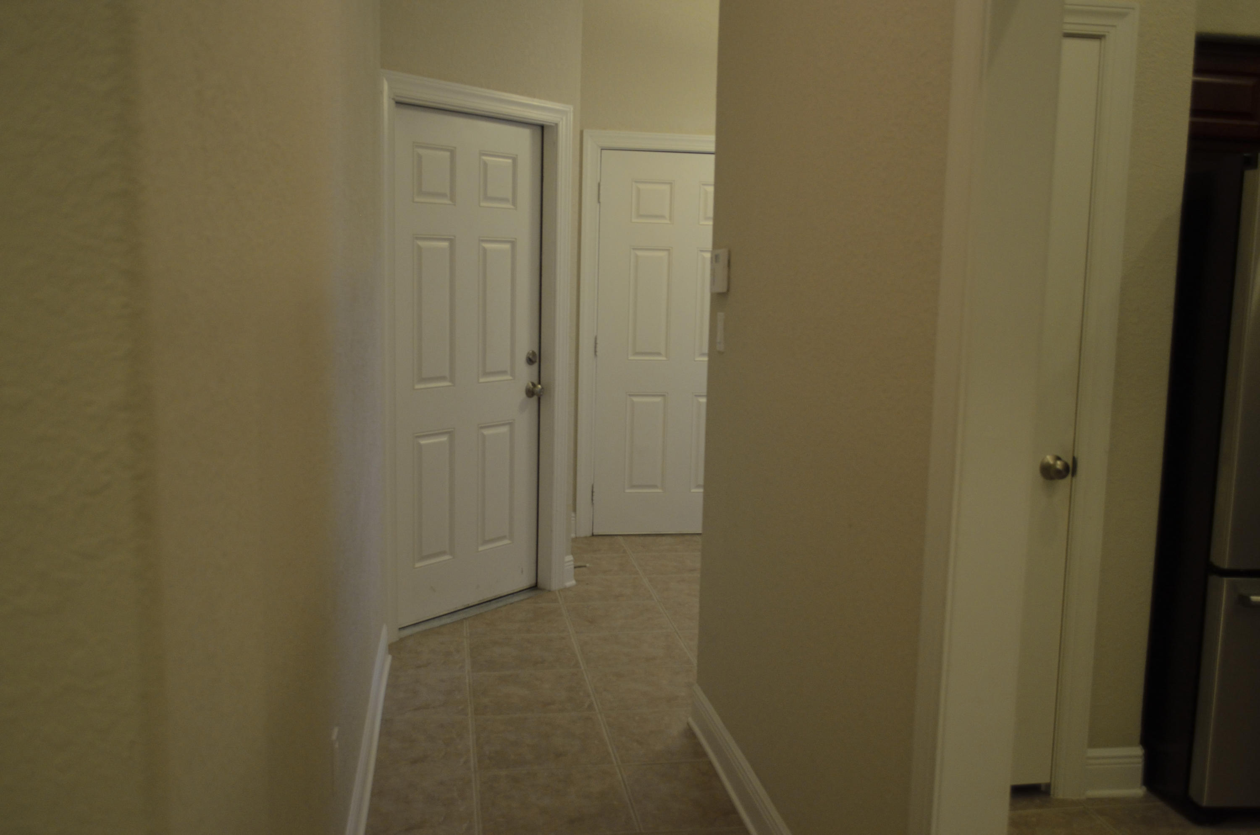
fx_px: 1153
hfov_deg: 57.3
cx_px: 630
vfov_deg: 39.8
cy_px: 418
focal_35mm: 33
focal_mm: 22
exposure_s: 1/50
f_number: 4
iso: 800
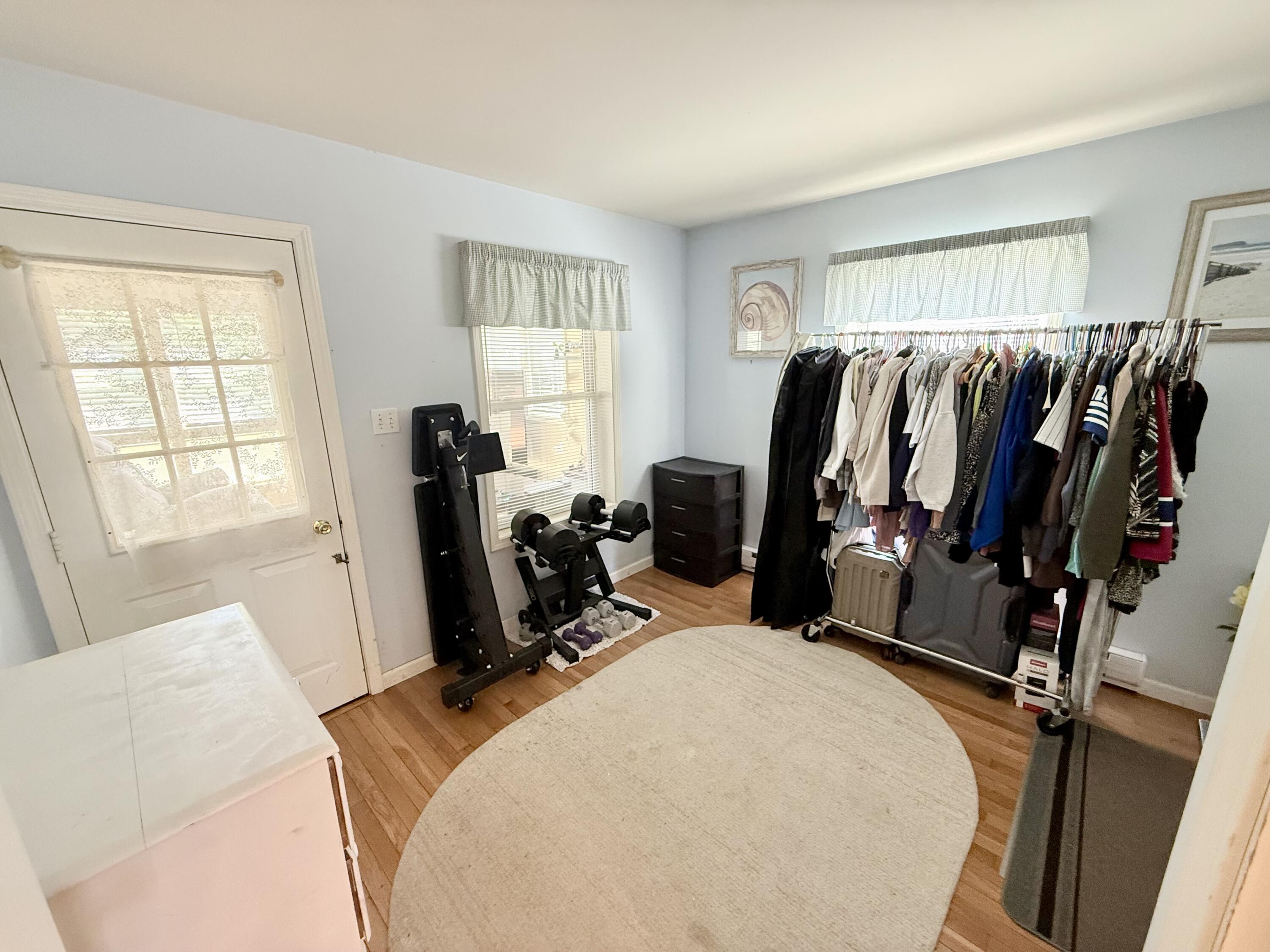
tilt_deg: -12.8
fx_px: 514
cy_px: 476
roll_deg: +1.2
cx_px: 635
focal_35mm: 14
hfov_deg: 102.1
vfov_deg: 85.7
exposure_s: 1/60
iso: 320
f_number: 2.2
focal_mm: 2.22
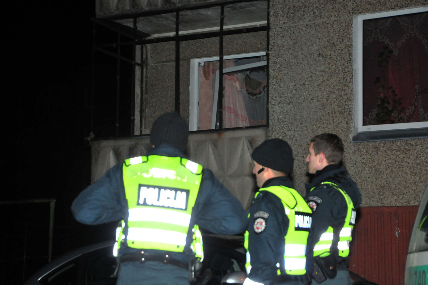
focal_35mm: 79
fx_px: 939
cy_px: 153
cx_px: 209
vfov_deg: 17.3
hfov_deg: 25.7
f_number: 5
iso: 1250
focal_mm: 48
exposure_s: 1/50
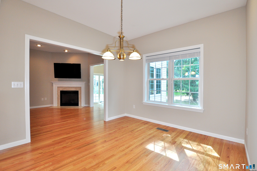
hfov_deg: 100.5
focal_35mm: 15
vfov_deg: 77.2
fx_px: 107
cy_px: 86
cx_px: 128
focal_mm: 10
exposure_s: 1/100
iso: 640
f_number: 4.5
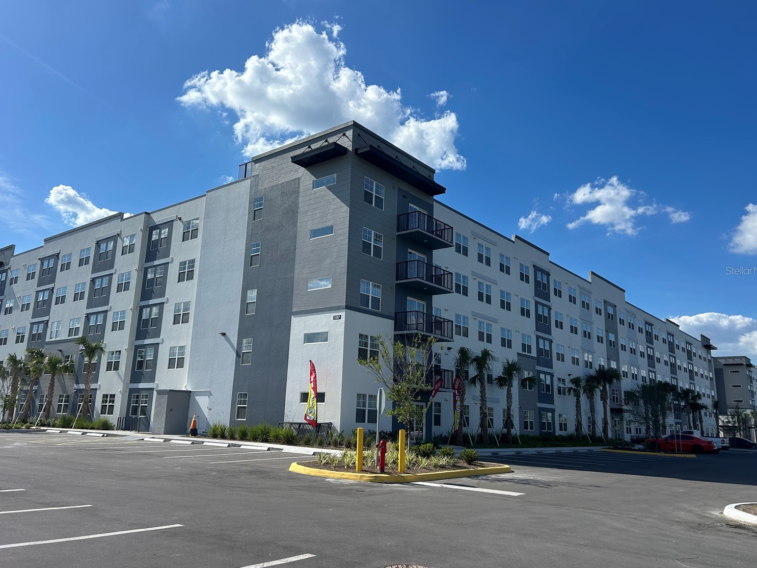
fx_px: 612
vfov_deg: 49.7
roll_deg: -2.7
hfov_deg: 63.4
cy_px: 270
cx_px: 366
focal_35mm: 28
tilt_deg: +13.2
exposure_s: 1/6211
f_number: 1.5
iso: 50
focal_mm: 5.7
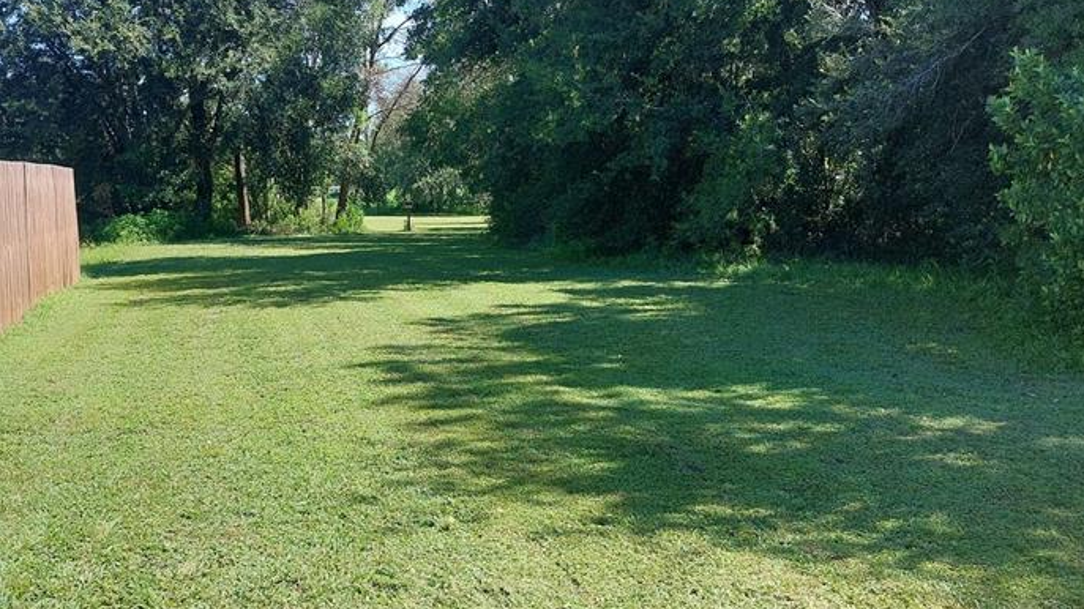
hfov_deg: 51.1
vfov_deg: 30.3
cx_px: 402
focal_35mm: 39
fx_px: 1121
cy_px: 360
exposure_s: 1/379
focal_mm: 5.23
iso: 25
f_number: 1.8
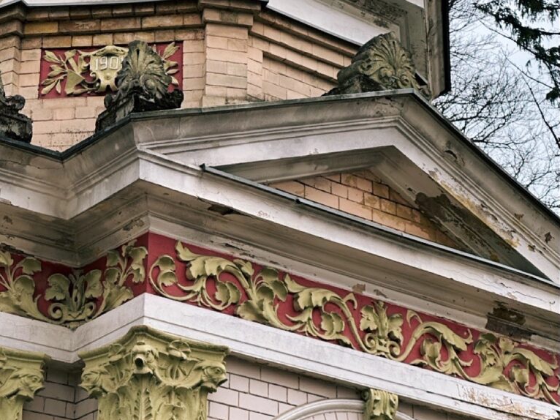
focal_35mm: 103
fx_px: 1666
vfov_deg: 14.3
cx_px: 280
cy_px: 140
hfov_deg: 19.1
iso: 32
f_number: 2.8
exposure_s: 1/99
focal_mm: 9
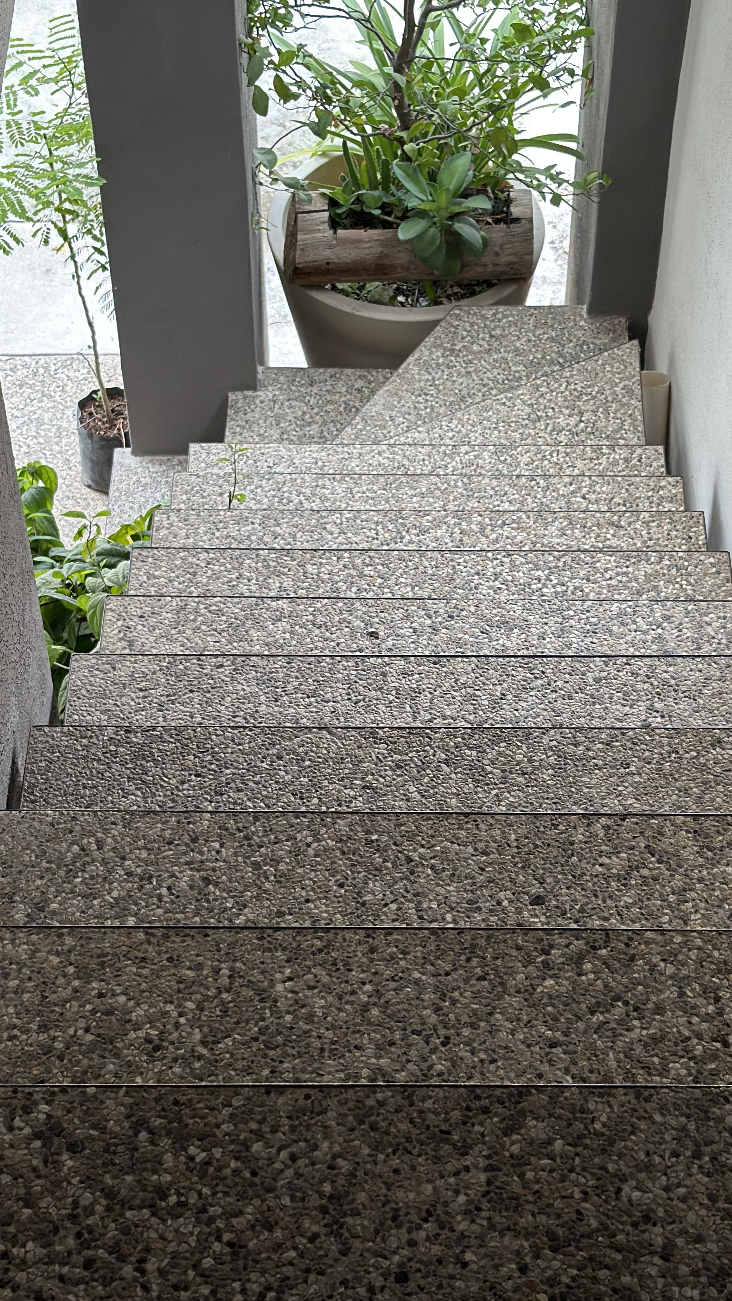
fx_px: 2416
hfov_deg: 17.2
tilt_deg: -51.0
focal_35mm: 70
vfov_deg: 30.2
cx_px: 443
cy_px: 635
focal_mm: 6.86
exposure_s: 1/343
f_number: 1.78
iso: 80
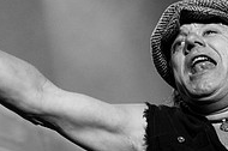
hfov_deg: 6.4
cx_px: 47
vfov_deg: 4.3
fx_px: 2030
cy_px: 78
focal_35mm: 321
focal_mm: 70
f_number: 4
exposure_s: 1/400
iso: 800
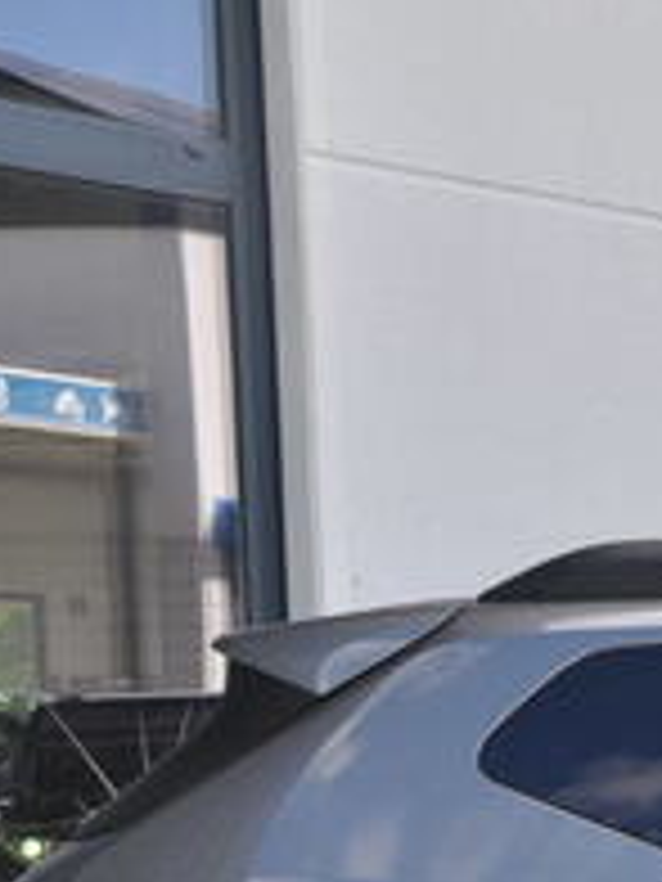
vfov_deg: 13.6
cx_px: 1630
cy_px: 1044
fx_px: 3595
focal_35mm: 141
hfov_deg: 9.3
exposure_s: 1/200
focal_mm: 24
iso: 200
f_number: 7.1
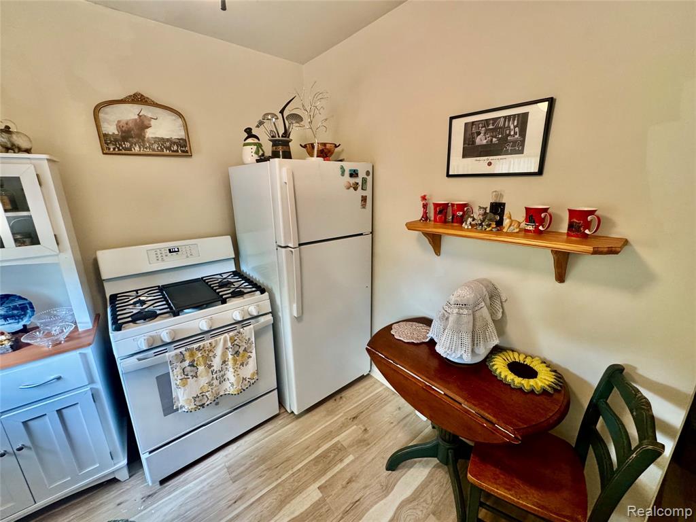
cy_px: 261
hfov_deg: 102.1
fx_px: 281
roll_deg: +1.3
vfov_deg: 85.7
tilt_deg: -16.1
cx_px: 348
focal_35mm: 14
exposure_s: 1/60
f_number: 2.2
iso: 250
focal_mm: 2.22
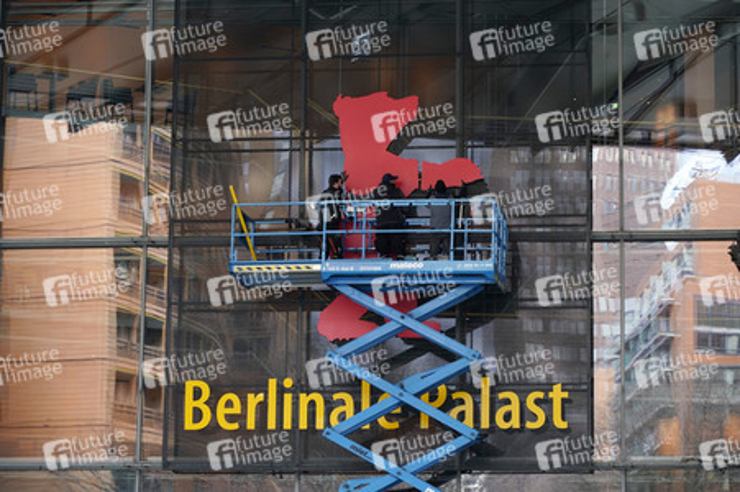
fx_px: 1890
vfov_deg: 14.8
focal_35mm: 92
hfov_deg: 22.2
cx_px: 370
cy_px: 246
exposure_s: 1/80
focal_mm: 92
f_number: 5.6
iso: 640
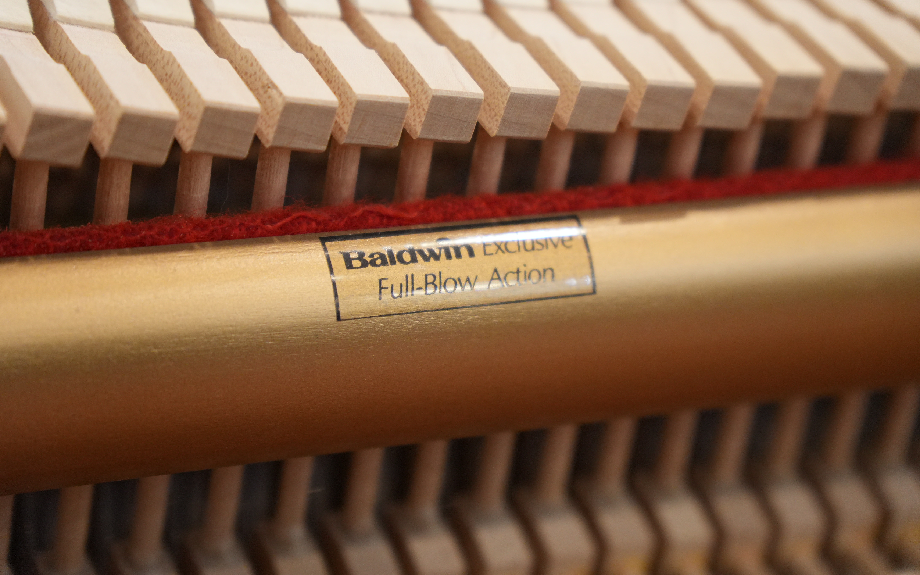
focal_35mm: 108
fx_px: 2708
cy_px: 284
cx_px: 456
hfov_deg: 19.3
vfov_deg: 12.1
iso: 2000
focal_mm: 70
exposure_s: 1/125
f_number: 2.8
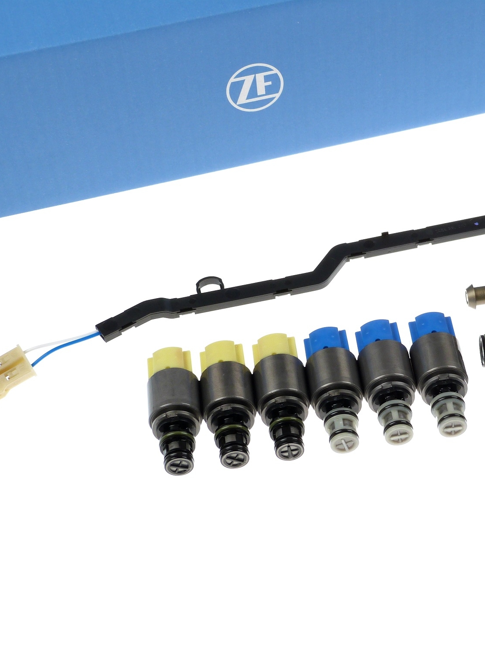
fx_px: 1401
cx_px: 380
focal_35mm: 75
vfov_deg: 26.0
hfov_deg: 19.5
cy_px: 324
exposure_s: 1/80
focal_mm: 10
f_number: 3.2
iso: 100
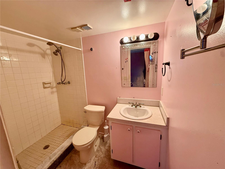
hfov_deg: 102.1
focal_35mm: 14
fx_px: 91
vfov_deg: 85.7
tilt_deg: -9.8
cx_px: 112
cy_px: 84
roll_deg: +2.2
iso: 250
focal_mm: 2.22
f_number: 2.2
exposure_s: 1/60
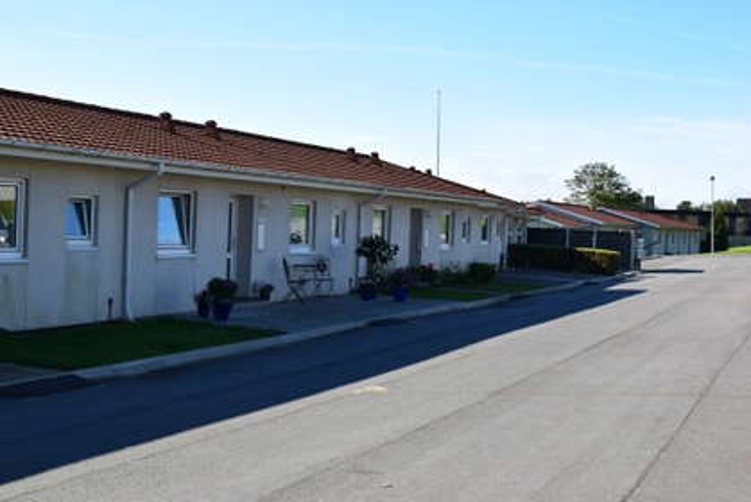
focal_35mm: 52
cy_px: 251
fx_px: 1096
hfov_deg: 37.8
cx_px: 376
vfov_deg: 25.8
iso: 400
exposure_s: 1/320
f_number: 11
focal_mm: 35
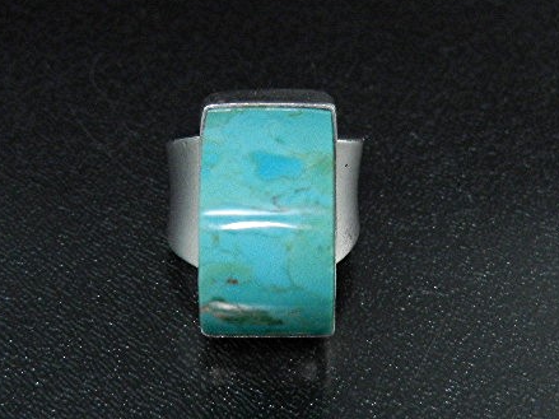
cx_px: 270
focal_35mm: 86
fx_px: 1388
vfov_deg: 17.2
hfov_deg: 22.8
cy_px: 215
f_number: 8
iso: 800
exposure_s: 1/30
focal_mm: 10.6
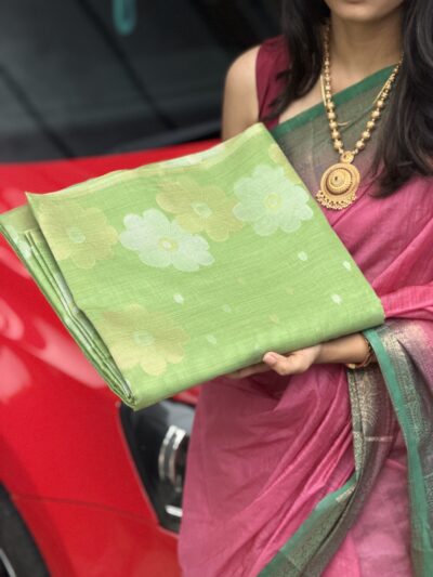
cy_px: 288
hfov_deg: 14.8
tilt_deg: -18.7
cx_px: 216
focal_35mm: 100
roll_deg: +0.2
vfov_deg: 19.6
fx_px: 1667
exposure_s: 1/121
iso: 250
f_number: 2.8
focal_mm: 16.89
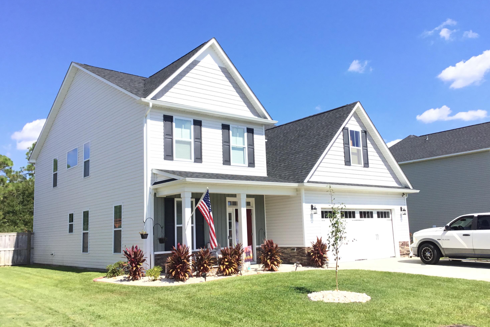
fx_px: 449
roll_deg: +2.3
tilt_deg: +8.0
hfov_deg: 57.2
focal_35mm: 33
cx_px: 248
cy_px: 165
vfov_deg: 40.0
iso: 25
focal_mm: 3.3
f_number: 2.4
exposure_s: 1/1456
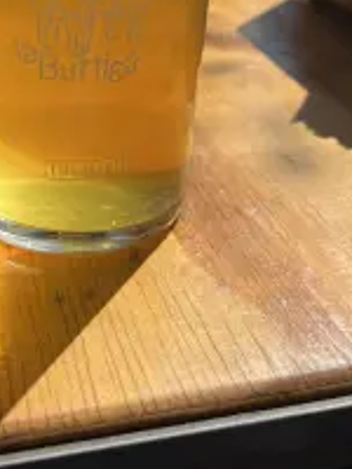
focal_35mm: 52
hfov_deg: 27.5
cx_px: 77
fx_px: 705
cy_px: 42
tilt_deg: -21.5
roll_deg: +3.1
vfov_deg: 34.6
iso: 50
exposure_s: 1/3623
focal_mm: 5.1
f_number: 1.6
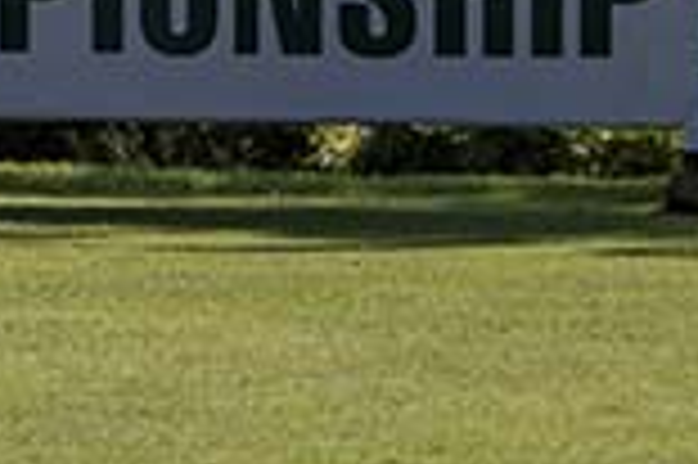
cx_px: -1153
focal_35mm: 565
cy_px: -784
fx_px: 10943
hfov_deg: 3.6
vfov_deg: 2.4
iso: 250
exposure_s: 1/2000
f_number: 5.6
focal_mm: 91
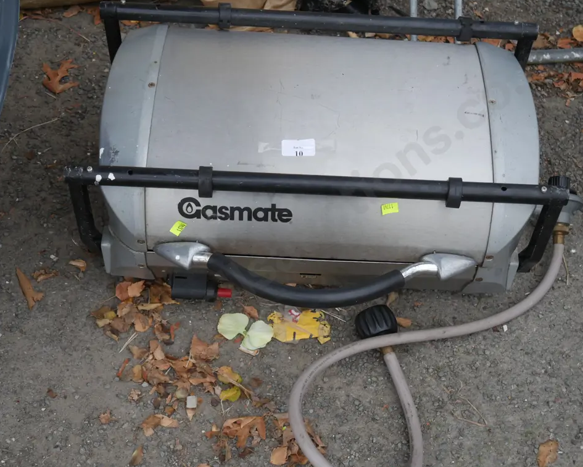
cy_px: 232
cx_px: 313
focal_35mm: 55
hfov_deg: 34.1
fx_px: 949
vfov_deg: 27.6
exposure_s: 1/60
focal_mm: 26
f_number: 5.3
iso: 500
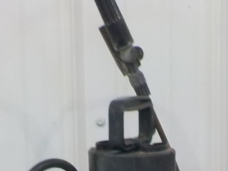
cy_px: 346
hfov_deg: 11.6
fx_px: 1120
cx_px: 199
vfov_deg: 8.3
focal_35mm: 170
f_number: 3.3
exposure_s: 1/30
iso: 160
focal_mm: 4.1
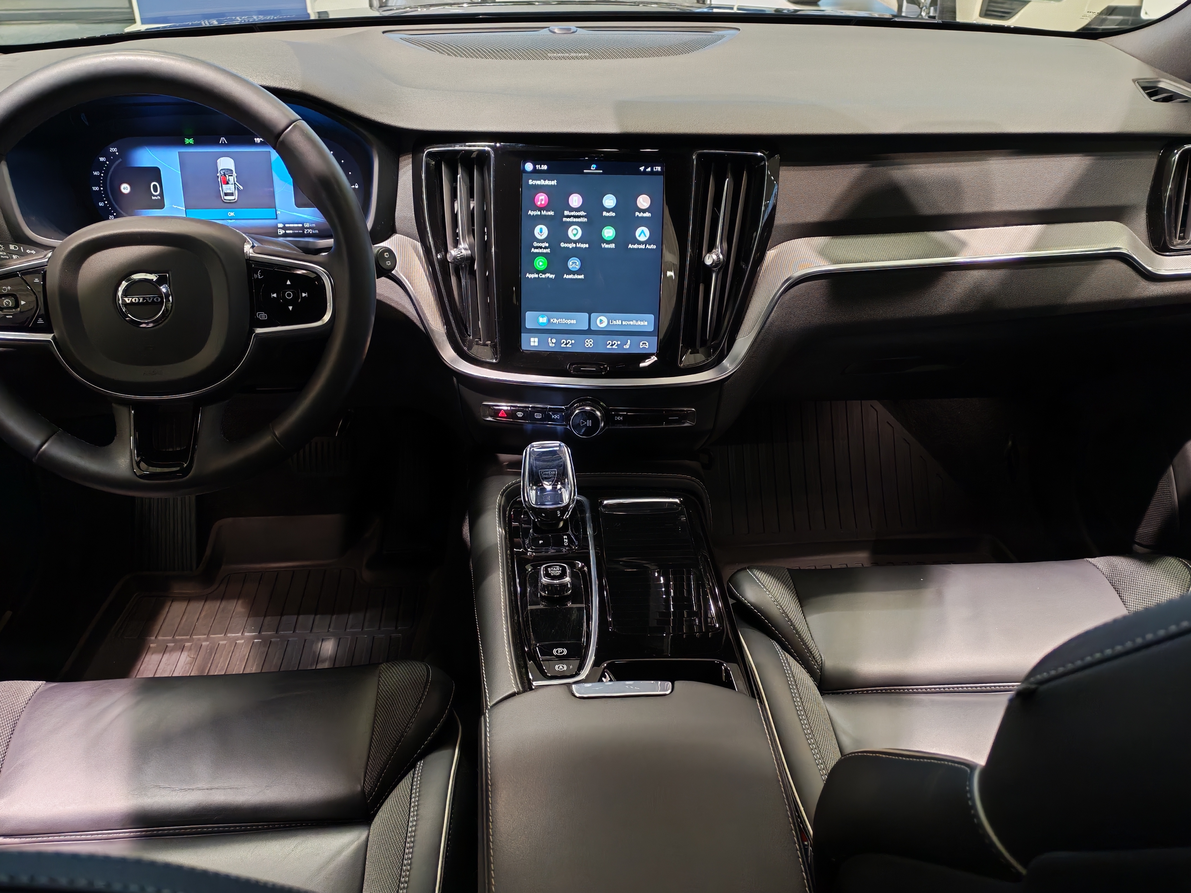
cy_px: 446
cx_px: 596
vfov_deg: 45.4
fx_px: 1067
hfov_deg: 58.4
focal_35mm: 31
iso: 1000
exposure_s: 1/100
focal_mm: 6.12
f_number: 1.9
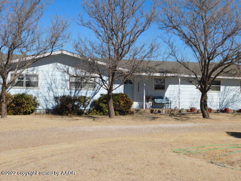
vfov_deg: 28.6
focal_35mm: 51
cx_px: 120
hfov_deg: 37.5
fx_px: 355
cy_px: 90
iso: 125
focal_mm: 9
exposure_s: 1/400
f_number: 7.6
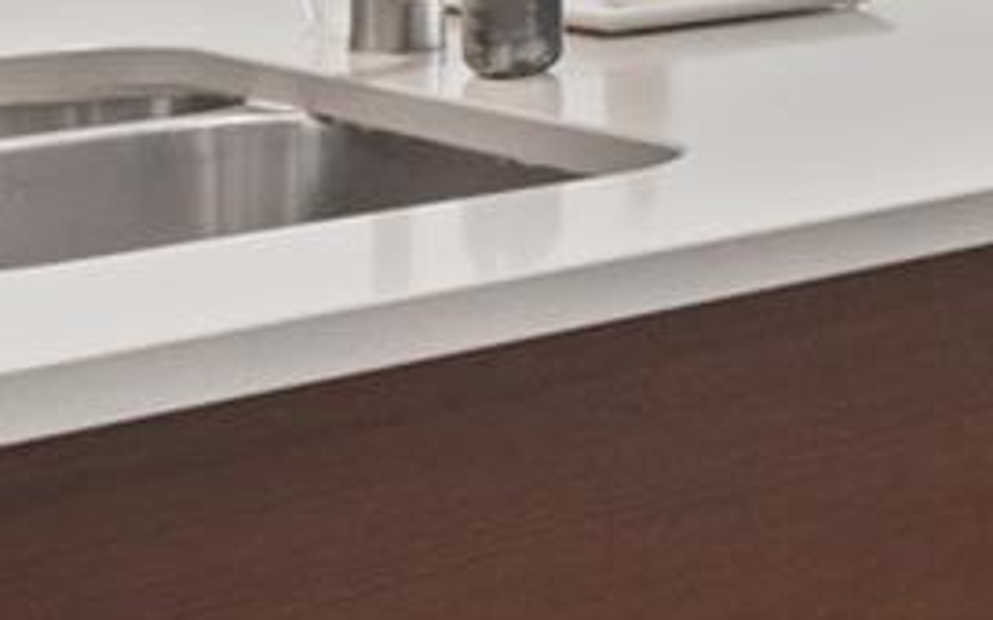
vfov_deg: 13.5
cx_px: 1811
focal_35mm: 90
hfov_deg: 18.1
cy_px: -372
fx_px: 2436
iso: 400
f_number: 4.5
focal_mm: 10
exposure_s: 1/15
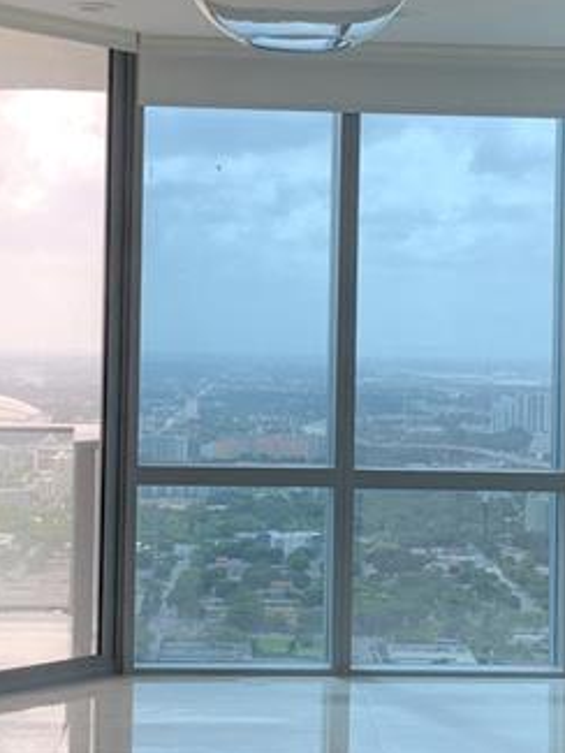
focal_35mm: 96
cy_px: 338
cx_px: 294
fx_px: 2088
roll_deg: -1.8
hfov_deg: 15.4
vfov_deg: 20.4
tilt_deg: +1.3
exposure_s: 1/165
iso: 25
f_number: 1.8
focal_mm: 4.25
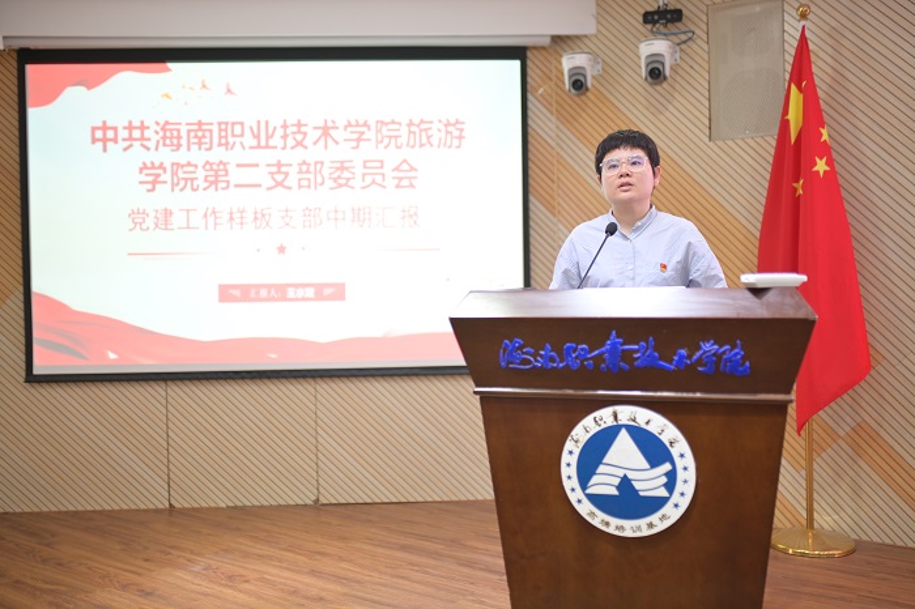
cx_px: 458
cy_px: 304
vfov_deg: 37.8
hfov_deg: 54.5
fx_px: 889
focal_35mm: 35
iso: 220
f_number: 1.4
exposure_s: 1/125
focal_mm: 35
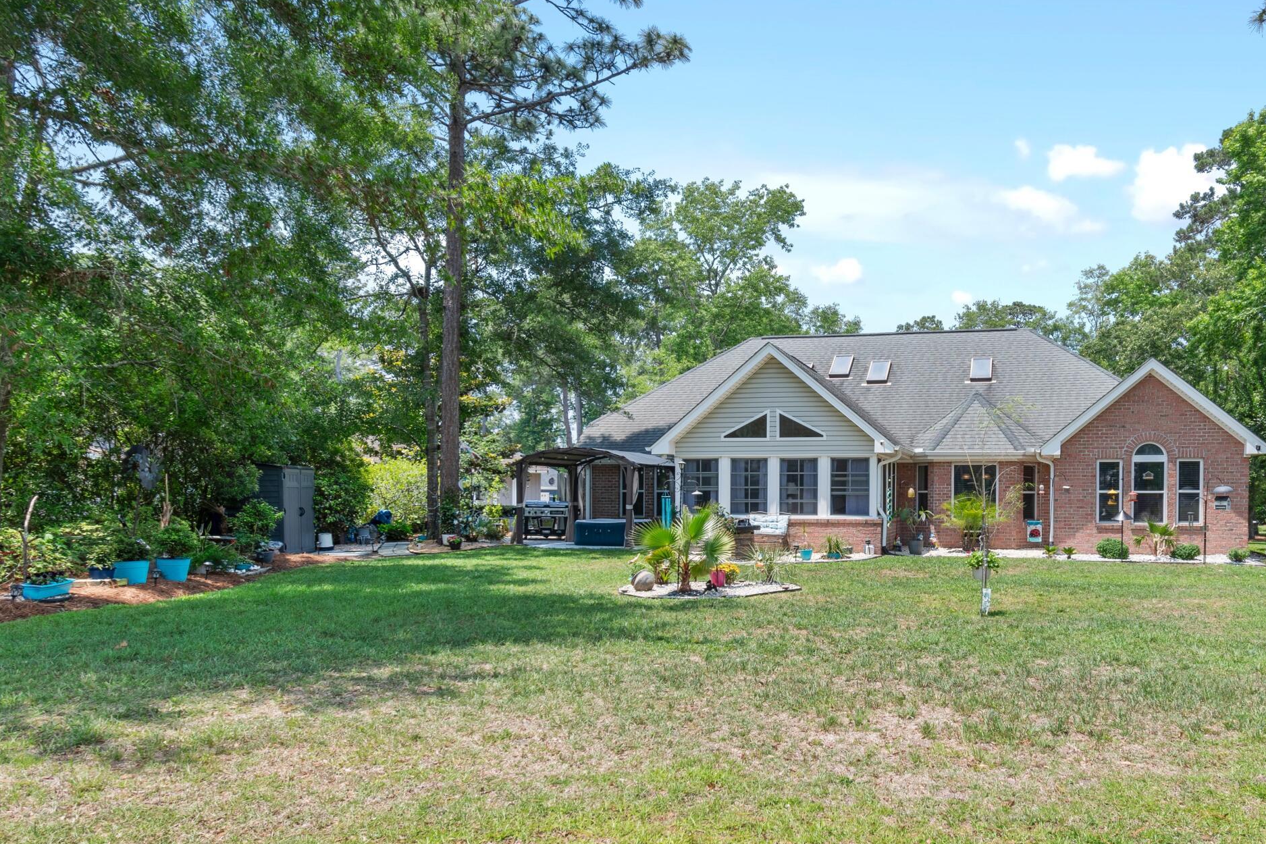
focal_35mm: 24
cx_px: 807
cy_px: 496
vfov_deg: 52.9
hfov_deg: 72.3
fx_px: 844
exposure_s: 1/125
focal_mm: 10
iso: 100
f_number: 5.6
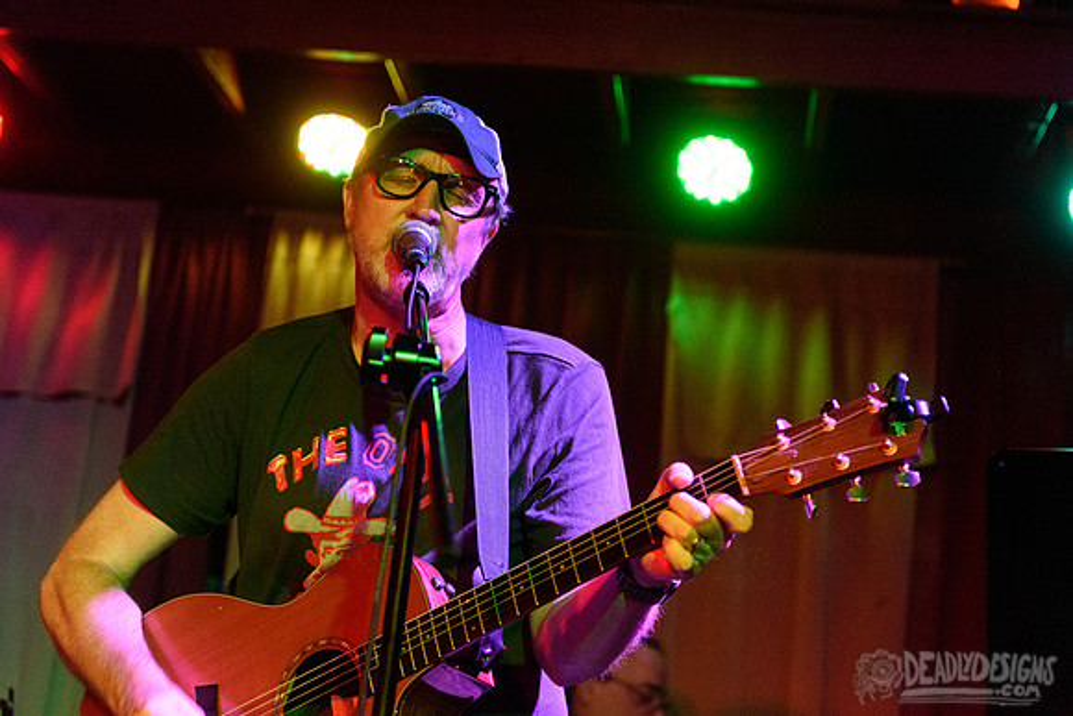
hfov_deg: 28.8
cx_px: 536
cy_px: 358
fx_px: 2087
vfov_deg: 19.5
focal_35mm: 70
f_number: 3.2
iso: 3200
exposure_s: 1/80
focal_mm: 70
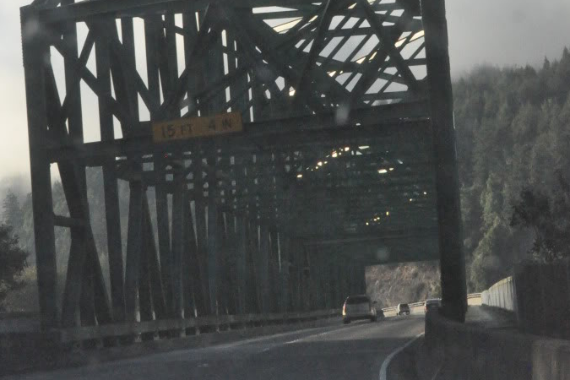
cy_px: 117
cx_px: 286
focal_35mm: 159
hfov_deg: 12.9
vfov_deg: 8.6
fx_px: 2517
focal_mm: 70
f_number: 22
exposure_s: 1/800
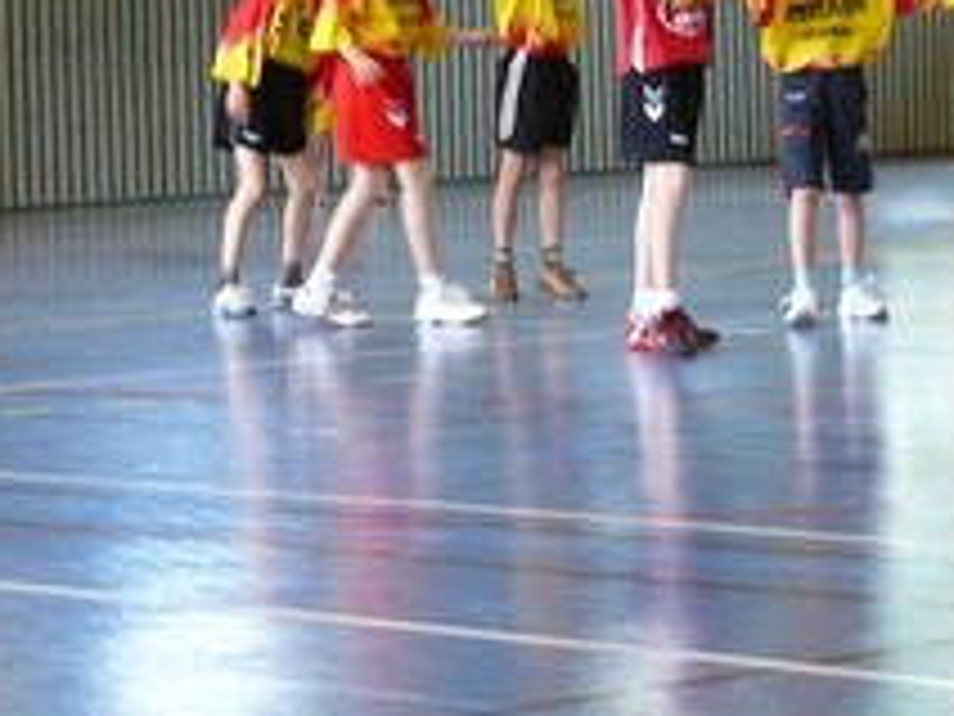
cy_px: 52
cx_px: 490
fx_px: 4961
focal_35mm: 180
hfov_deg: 11.0
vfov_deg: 8.2
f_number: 3.2
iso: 200
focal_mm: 15.2
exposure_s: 1/30
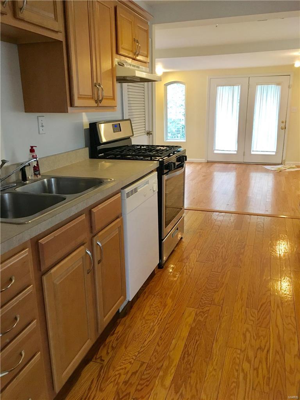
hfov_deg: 48.2
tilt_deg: -14.8
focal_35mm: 29
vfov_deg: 61.7
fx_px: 335
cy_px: 200
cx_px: 150
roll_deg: +1.0
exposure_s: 1/30
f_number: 2.2
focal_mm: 4.15
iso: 125
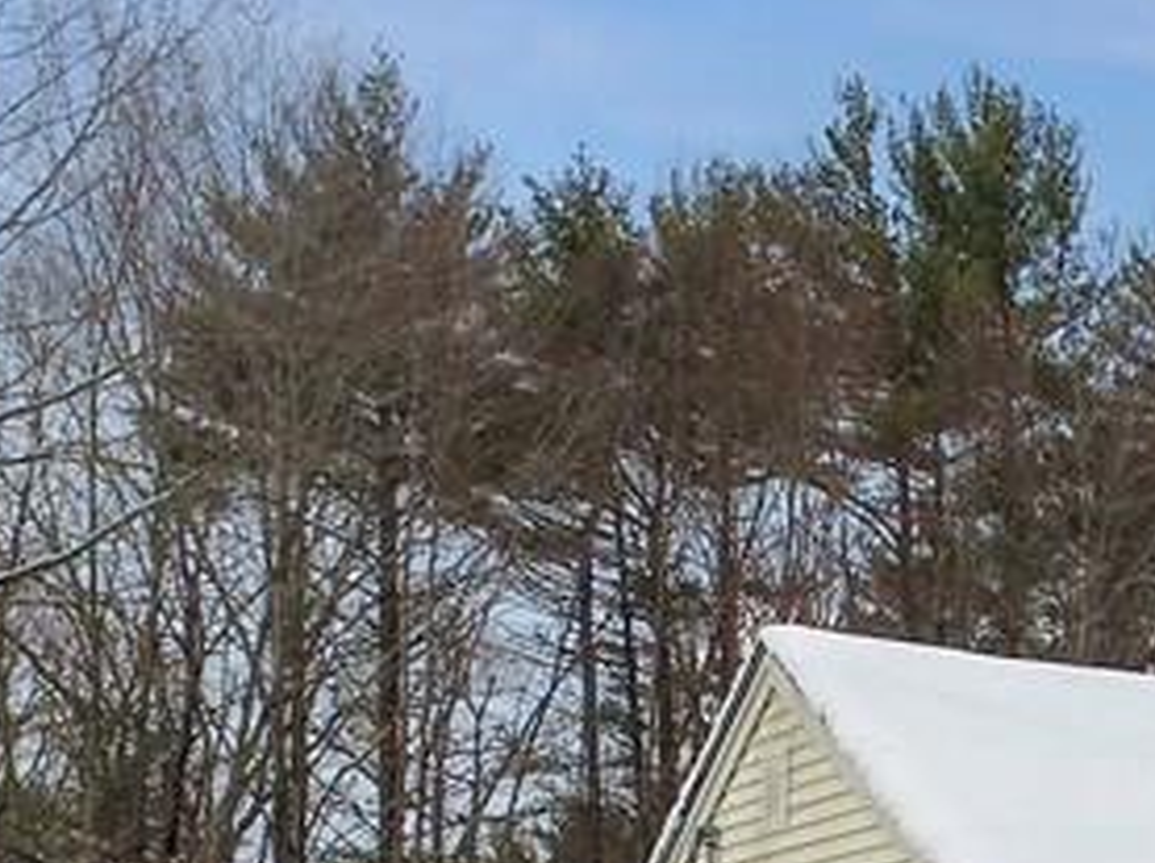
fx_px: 2466
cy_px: 923
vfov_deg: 19.1
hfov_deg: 22.3
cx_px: 1672
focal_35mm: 74
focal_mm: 3.61
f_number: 2.8
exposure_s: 1/756
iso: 100
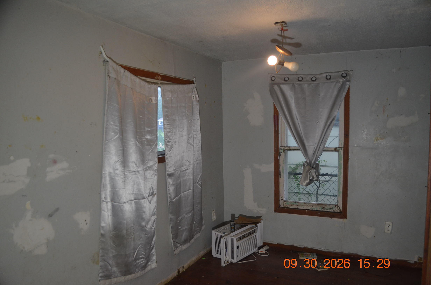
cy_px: 142
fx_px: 323
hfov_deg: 67.5
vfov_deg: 47.7
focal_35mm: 27
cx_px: 216
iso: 640
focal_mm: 18
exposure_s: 1/60
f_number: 4
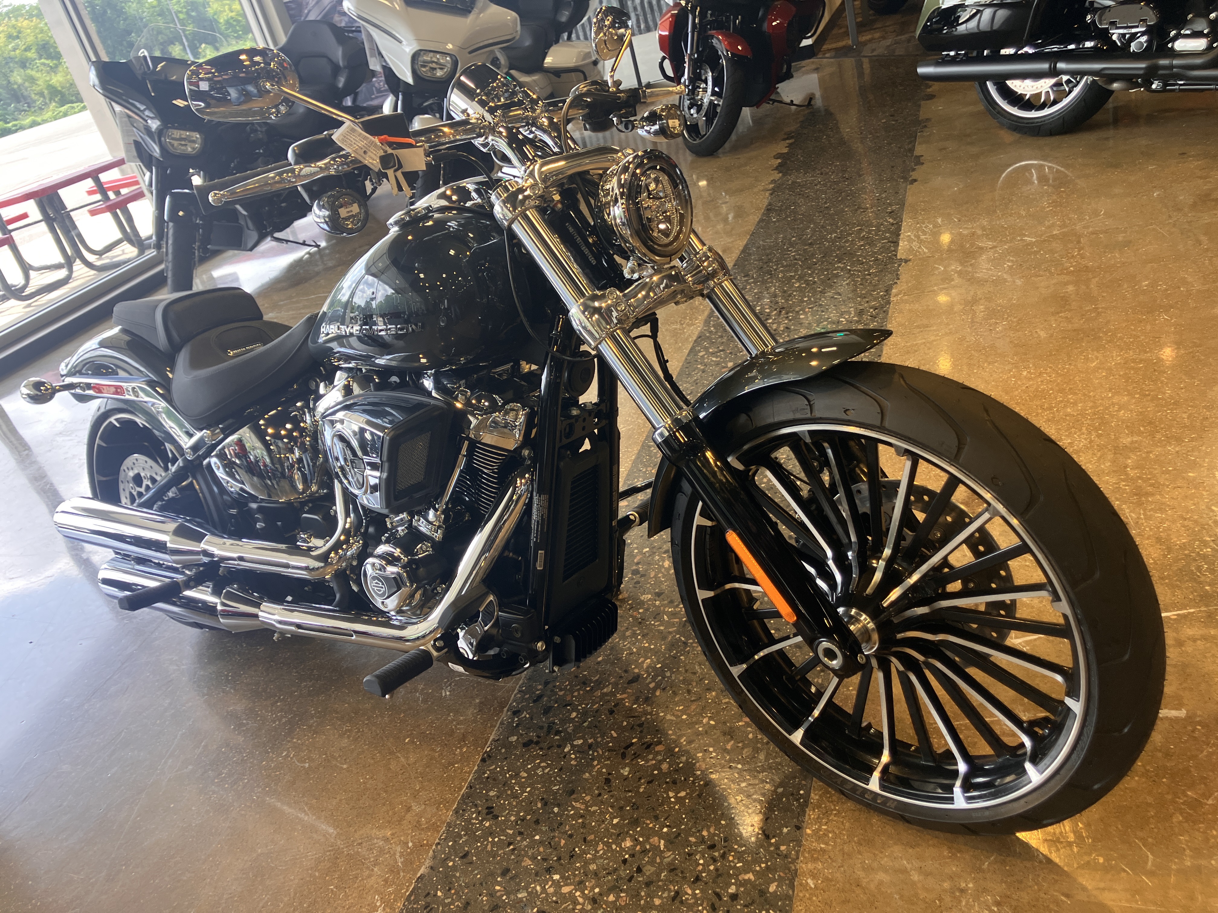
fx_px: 985
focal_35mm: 28
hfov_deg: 63.4
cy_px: 456
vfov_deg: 49.7
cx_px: 609
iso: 64
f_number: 1.8
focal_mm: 3.99
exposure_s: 1/120
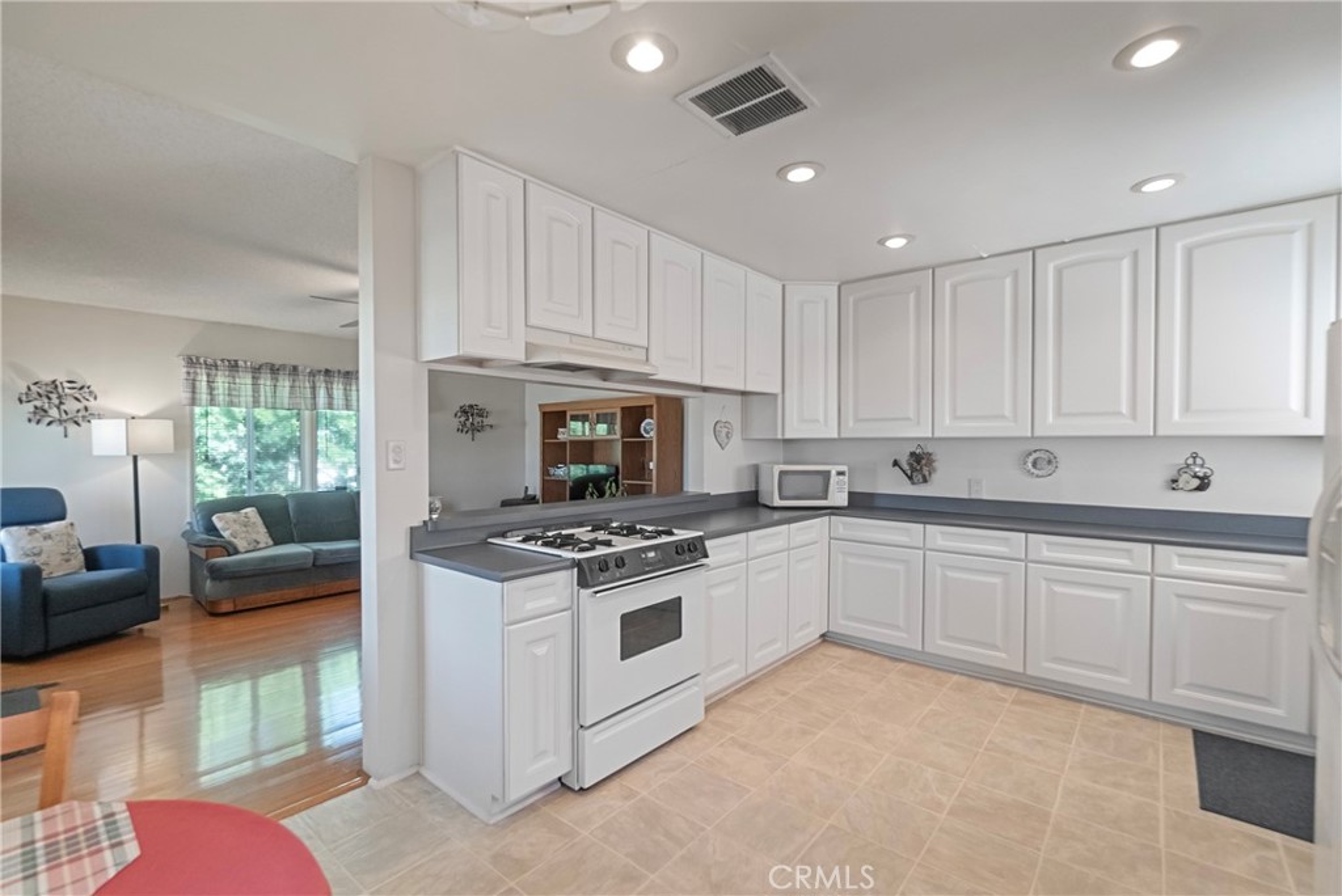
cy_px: 448
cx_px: 671
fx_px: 559
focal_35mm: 15
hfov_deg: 100.4
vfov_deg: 77.4
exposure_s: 1/30
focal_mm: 10
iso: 800
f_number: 5.6
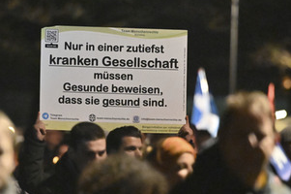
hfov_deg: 6.9
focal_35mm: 300
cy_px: 141
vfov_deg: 4.6
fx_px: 2422
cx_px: 125
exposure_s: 1/320
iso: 20000
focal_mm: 200
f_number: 2.8
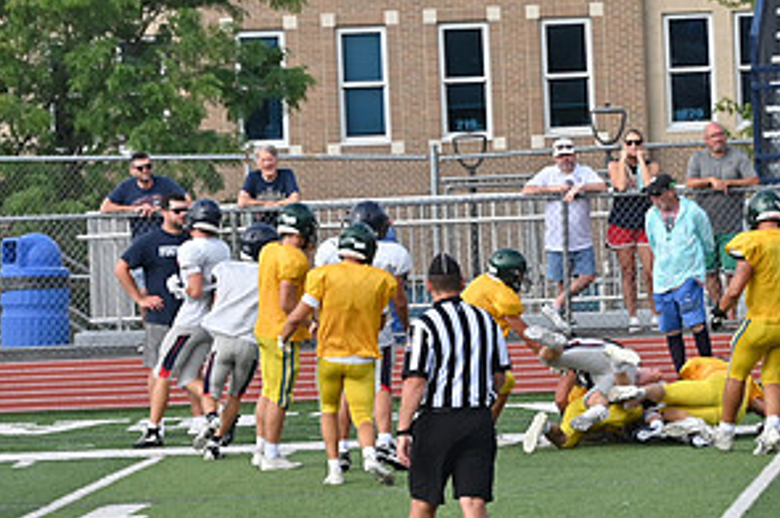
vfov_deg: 3.1
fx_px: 9588
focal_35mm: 443
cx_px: 608
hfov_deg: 4.7
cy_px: 358
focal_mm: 150
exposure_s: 1/800
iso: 200
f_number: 5.6
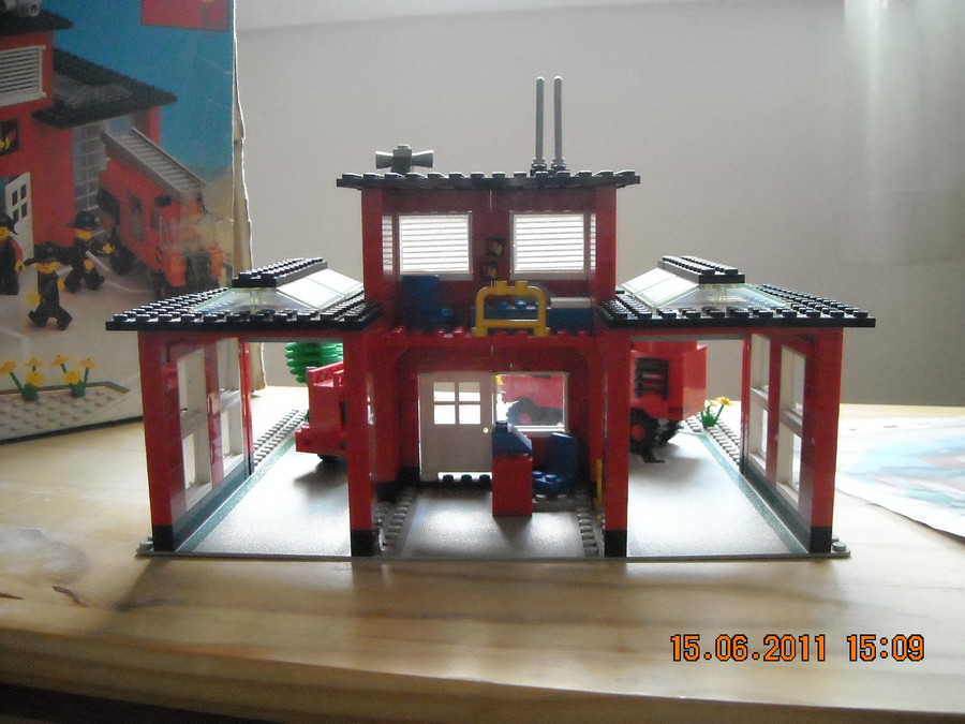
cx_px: 482
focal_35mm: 35
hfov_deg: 52.6
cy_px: 362
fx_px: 976
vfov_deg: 40.7
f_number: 2.8
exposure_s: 1/96
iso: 800
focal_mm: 5.7
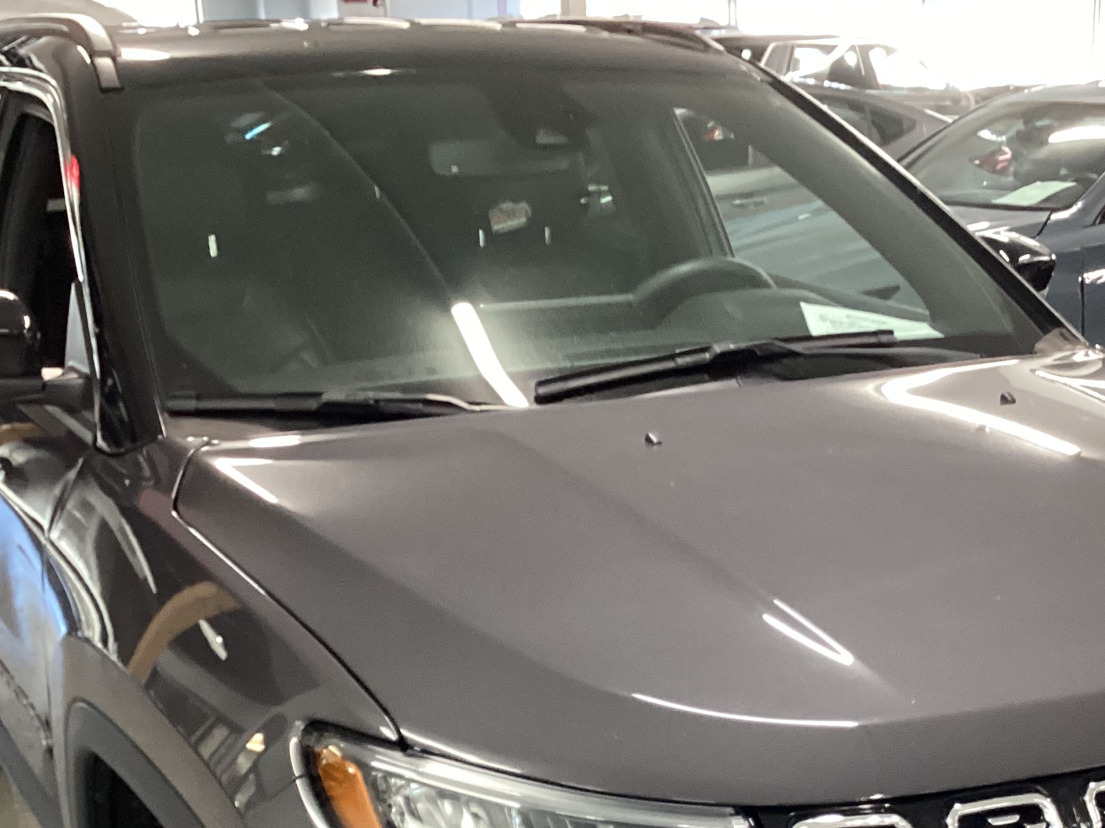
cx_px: 733
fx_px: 1851
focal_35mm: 58
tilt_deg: -22.4
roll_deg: +0.5
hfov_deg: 33.0
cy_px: 768
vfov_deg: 24.4
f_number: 2.4
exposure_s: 1/40
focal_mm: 3.3
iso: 250
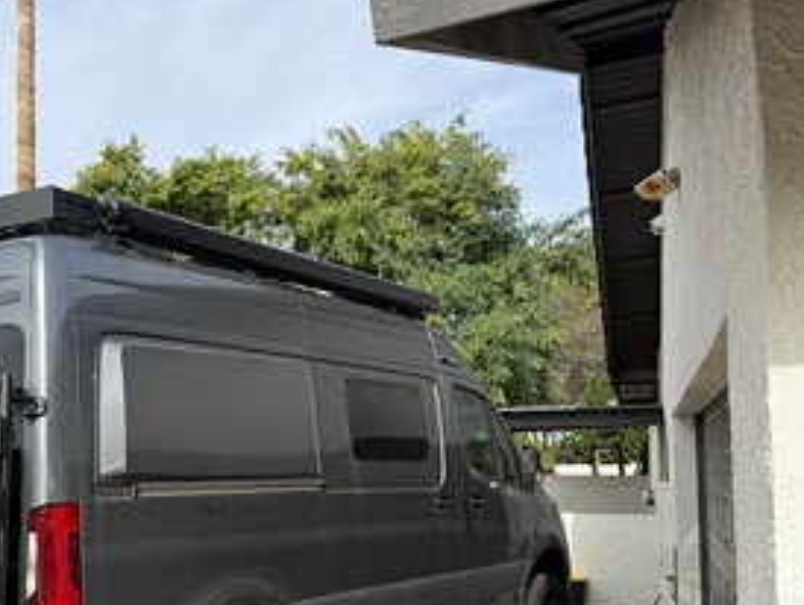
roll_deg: +1.0
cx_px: 232
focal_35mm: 35
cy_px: 420
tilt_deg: +3.8
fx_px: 814
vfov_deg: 40.1
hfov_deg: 51.0
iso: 80
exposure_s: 1/3425
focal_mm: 6.76
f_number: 1.78
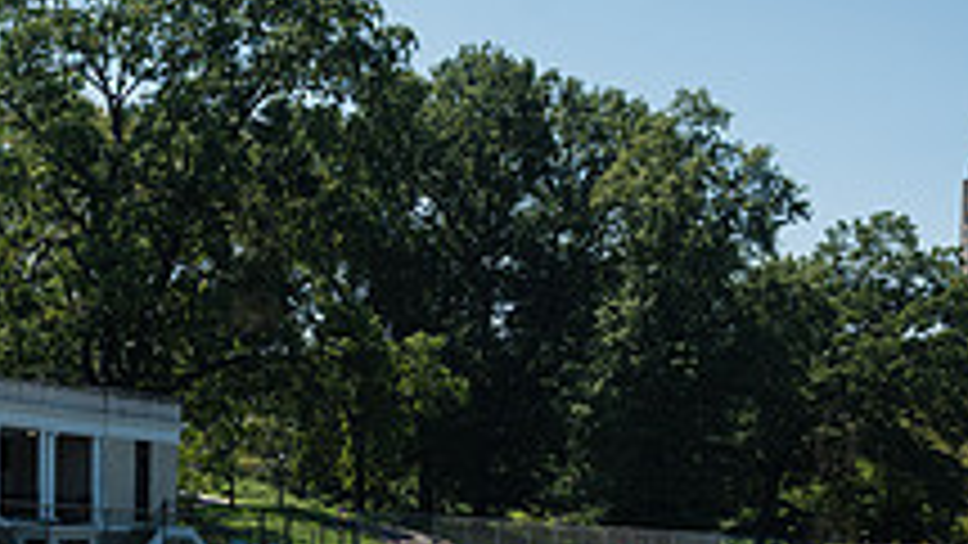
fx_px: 2105
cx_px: 252
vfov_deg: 14.2
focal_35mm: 82
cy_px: 690
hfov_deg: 25.6
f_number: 5.6
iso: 125
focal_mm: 29
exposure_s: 1/800
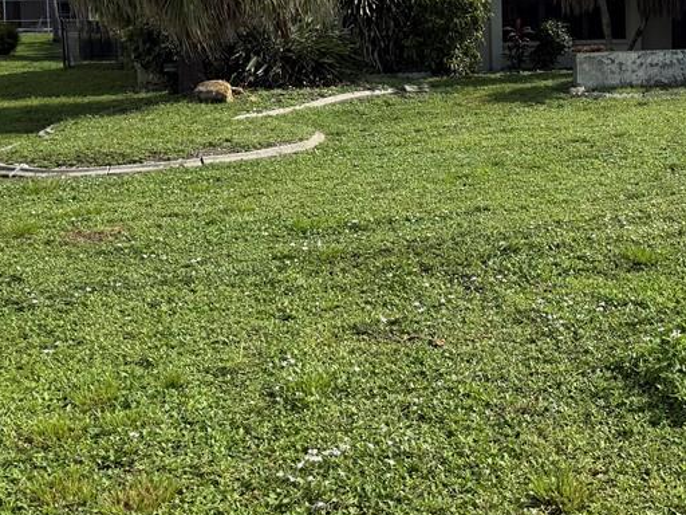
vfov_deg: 29.4
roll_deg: +0.2
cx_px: 616
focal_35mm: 48
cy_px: 82
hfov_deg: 37.1
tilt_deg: -4.9
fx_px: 951
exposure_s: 1/5714
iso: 80
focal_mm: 6.76
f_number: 1.78
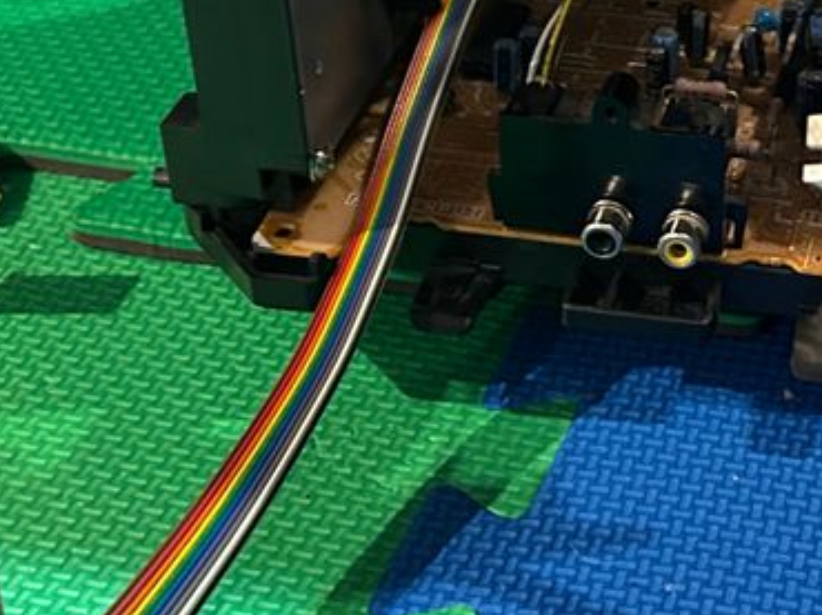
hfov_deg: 21.3
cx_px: 733
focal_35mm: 90
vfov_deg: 16.3
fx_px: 2136
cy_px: 178
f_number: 1.5
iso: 500
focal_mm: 5.7
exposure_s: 1/31
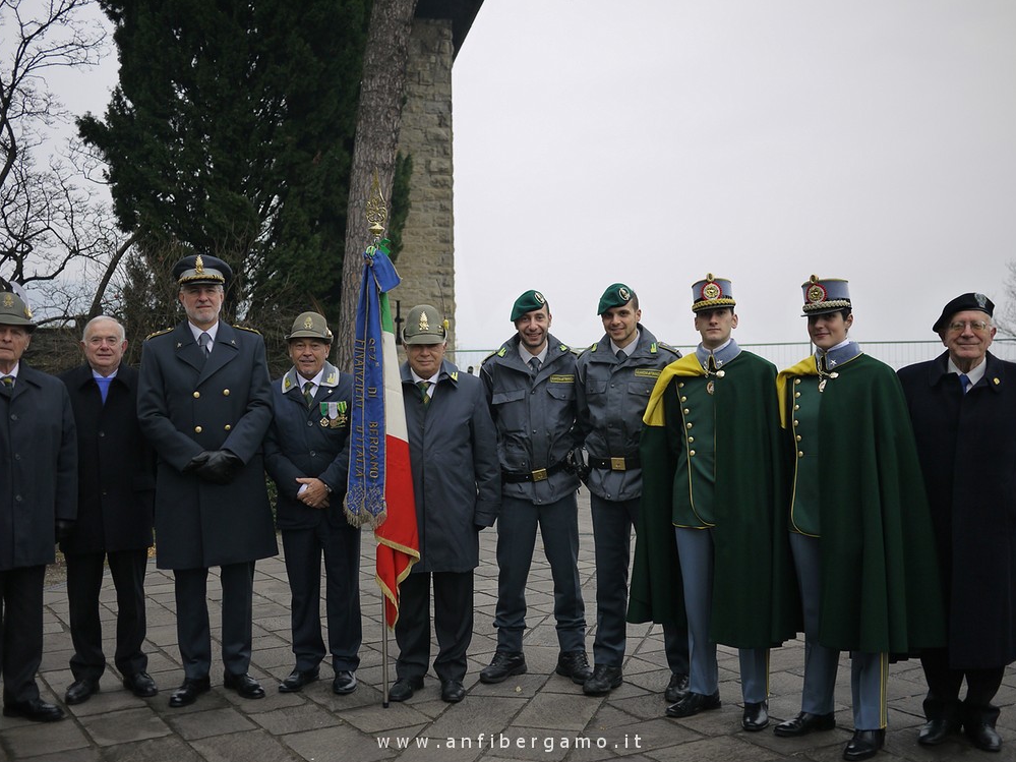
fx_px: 1203
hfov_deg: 45.8
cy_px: 387
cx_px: 509
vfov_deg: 35.1
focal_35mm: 41
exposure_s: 1/200
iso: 160
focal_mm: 20
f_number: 1.7
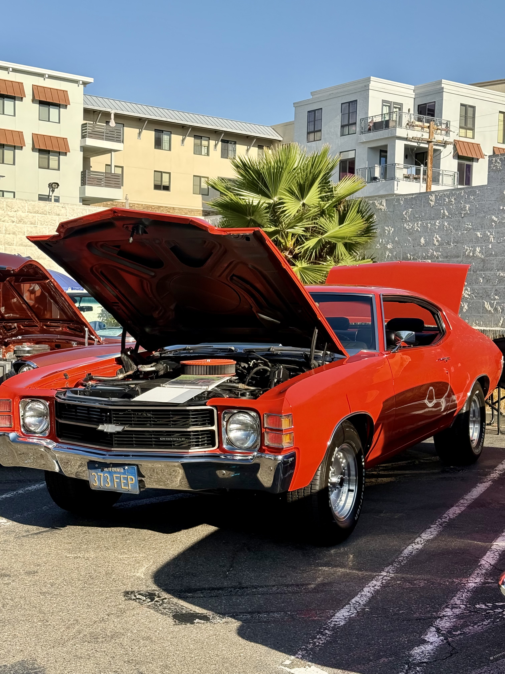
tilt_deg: -2.3
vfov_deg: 39.7
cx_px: 252
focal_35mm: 48
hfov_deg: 30.3
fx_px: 934
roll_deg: -1.5
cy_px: 337
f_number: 1.78
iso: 80
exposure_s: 1/1222
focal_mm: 6.76
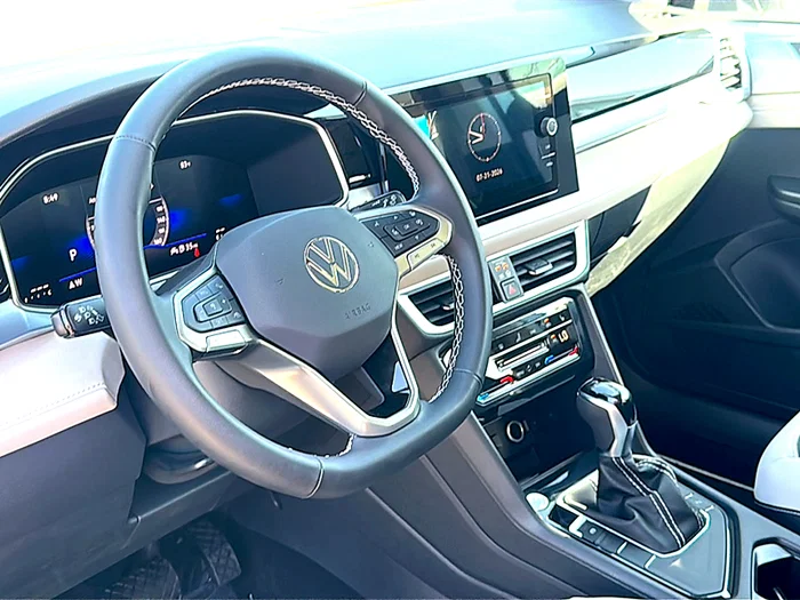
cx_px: 400
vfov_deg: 37.7
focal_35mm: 38
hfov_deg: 49.0
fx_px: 878
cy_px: 300
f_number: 1.78
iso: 100
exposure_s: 1/132
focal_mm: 6.86
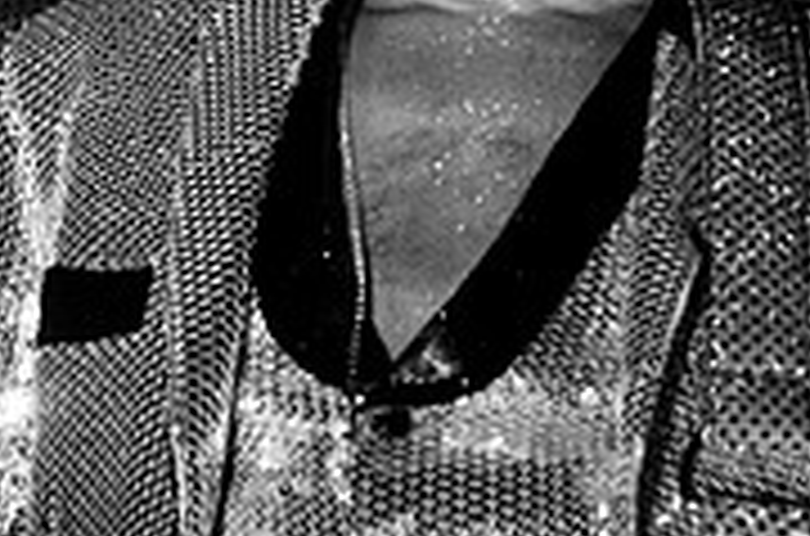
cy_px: 128
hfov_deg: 5.3
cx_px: 1098
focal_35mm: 387
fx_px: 8685
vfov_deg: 3.5
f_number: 4
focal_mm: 80
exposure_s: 1/160
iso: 800
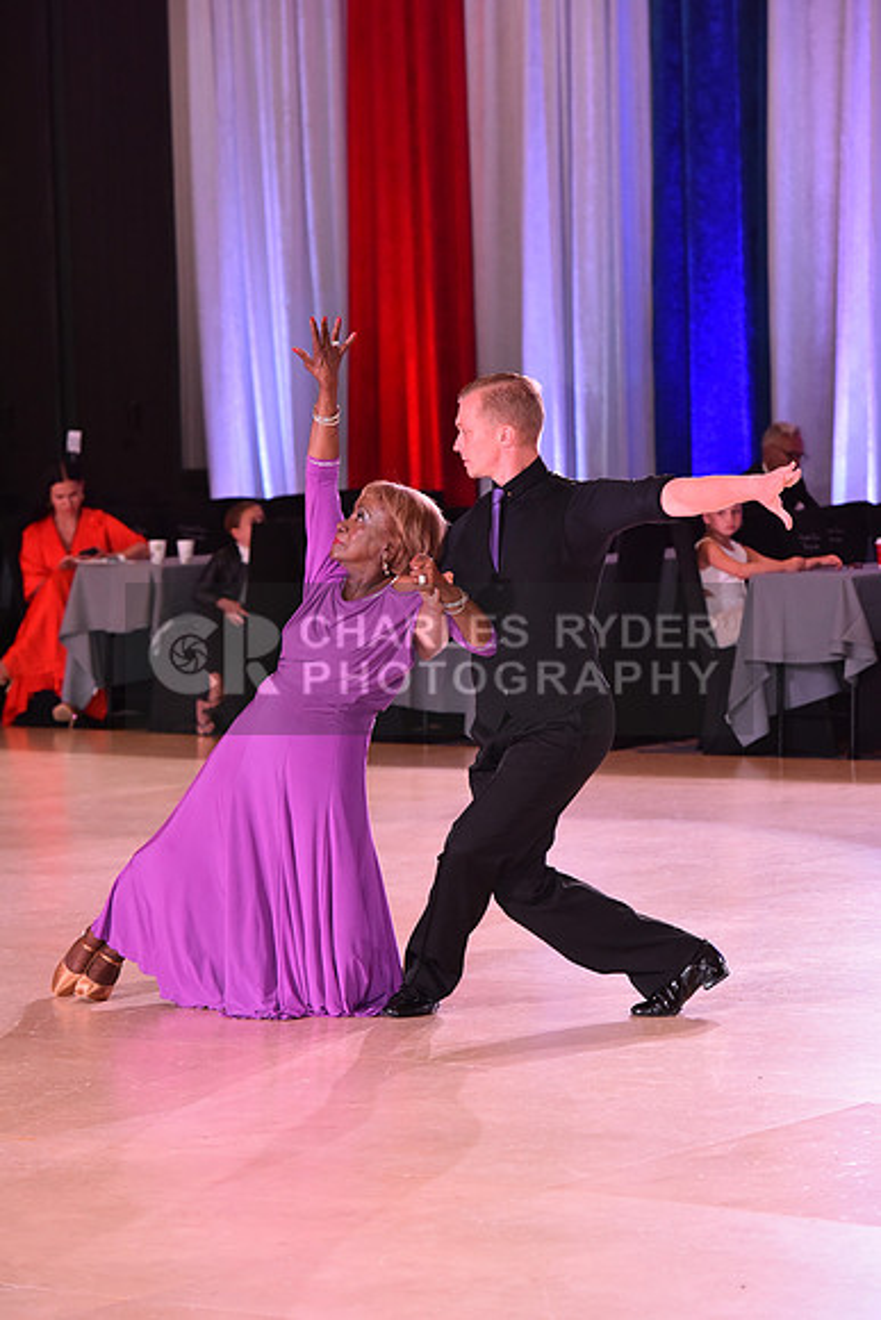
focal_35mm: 135
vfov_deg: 15.2
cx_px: 440
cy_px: 660
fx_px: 4952
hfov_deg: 10.2
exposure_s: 1/250
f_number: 5.6
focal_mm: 135
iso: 2500
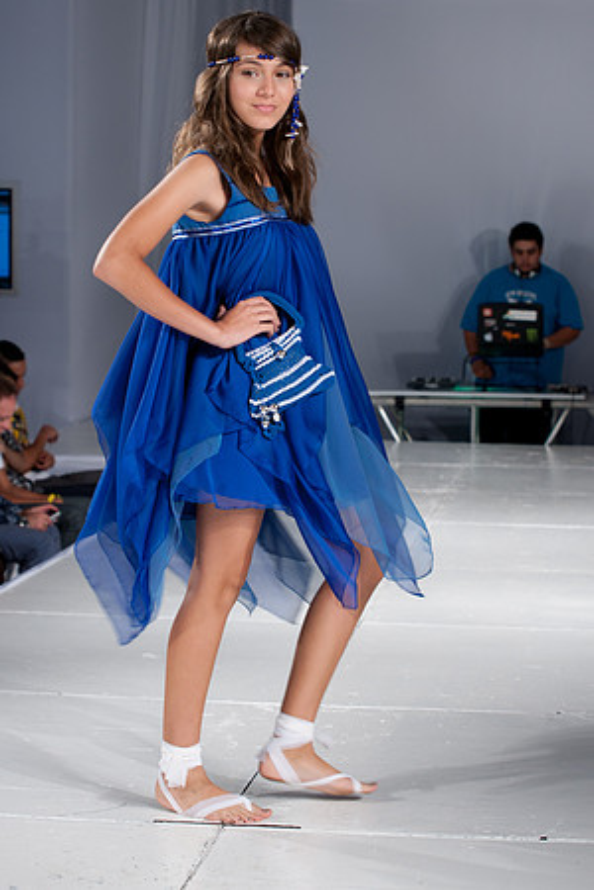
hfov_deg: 19.5
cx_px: 297
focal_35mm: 70
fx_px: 1732
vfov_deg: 28.8
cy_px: 445
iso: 200
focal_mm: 70
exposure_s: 1/125
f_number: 5
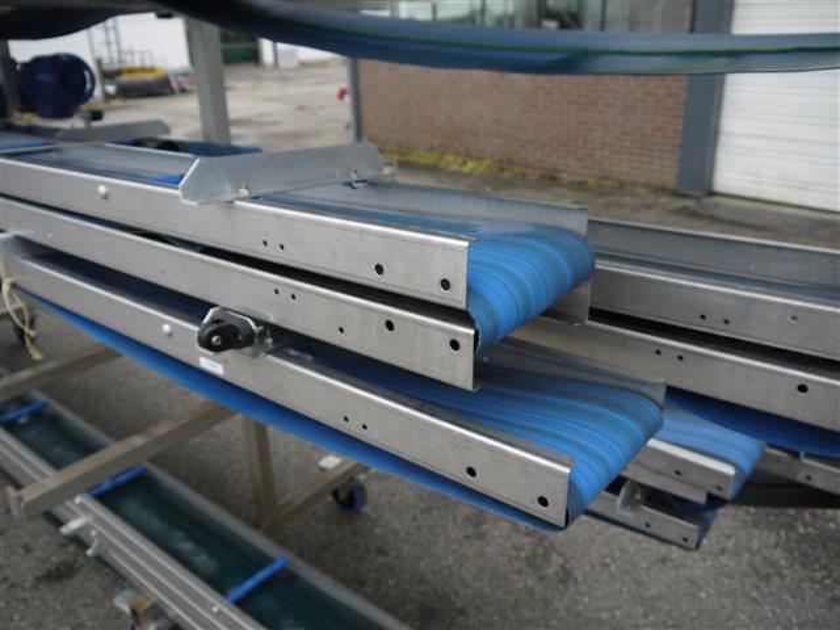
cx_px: 420
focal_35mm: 28
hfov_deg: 63.4
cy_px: 315
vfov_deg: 49.7
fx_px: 679
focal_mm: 14
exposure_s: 1/125
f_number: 4
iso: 100
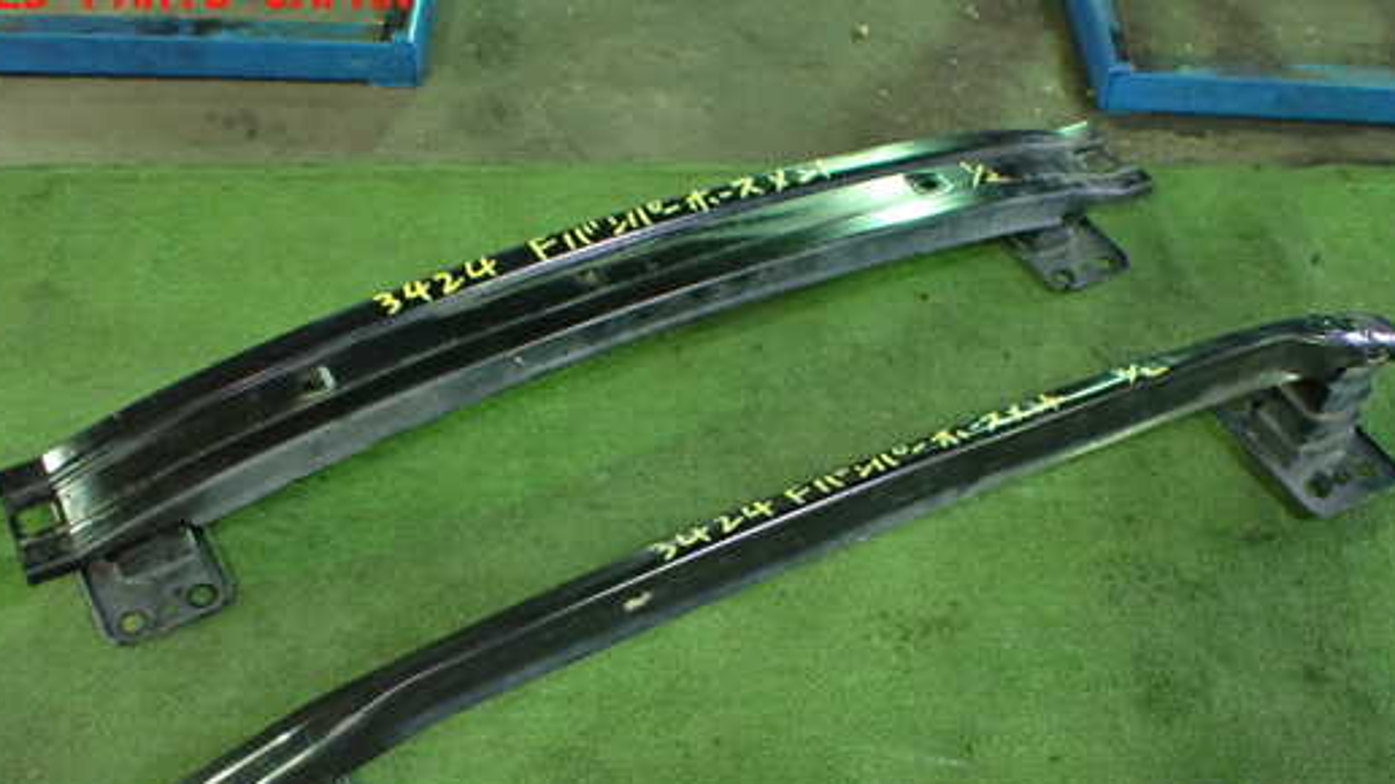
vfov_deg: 30.8
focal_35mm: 38
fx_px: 1405
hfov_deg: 52.8
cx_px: 730
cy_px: 565
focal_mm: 5.4
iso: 800
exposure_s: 1/50
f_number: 2.3
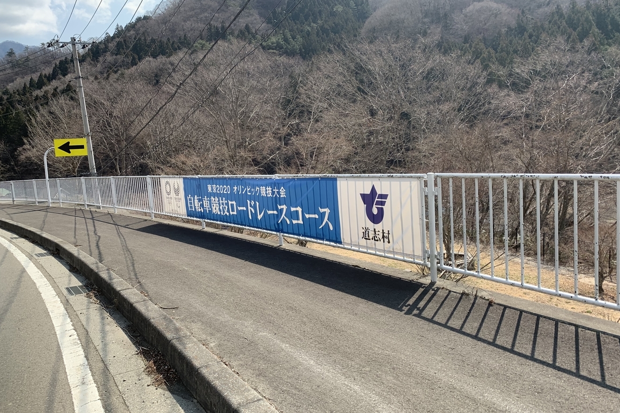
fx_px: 482
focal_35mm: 28
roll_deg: +3.1
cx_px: 302
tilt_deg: -7.7
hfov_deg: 65.5
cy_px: 197
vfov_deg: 46.4
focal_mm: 4.25
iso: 25
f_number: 1.8
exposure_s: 1/1266
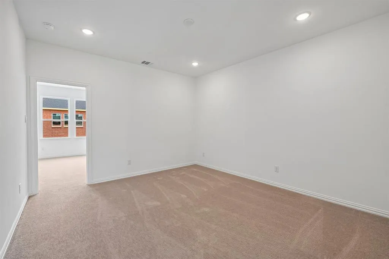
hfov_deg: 100.4
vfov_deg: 77.3
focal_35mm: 15
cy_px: 130
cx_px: 194
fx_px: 162
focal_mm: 15
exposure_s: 1/60
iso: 400
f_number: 8
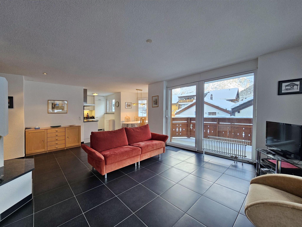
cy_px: 114
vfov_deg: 89.9
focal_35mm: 13
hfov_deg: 106.2
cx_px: 151
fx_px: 113
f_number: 2.2
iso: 64
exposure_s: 1/50
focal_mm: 2.2
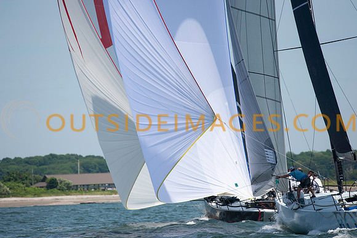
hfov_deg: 6.9
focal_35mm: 300
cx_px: 178
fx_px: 2973
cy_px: 119
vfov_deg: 4.6
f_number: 5.6
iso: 250
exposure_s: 1/2000
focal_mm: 300
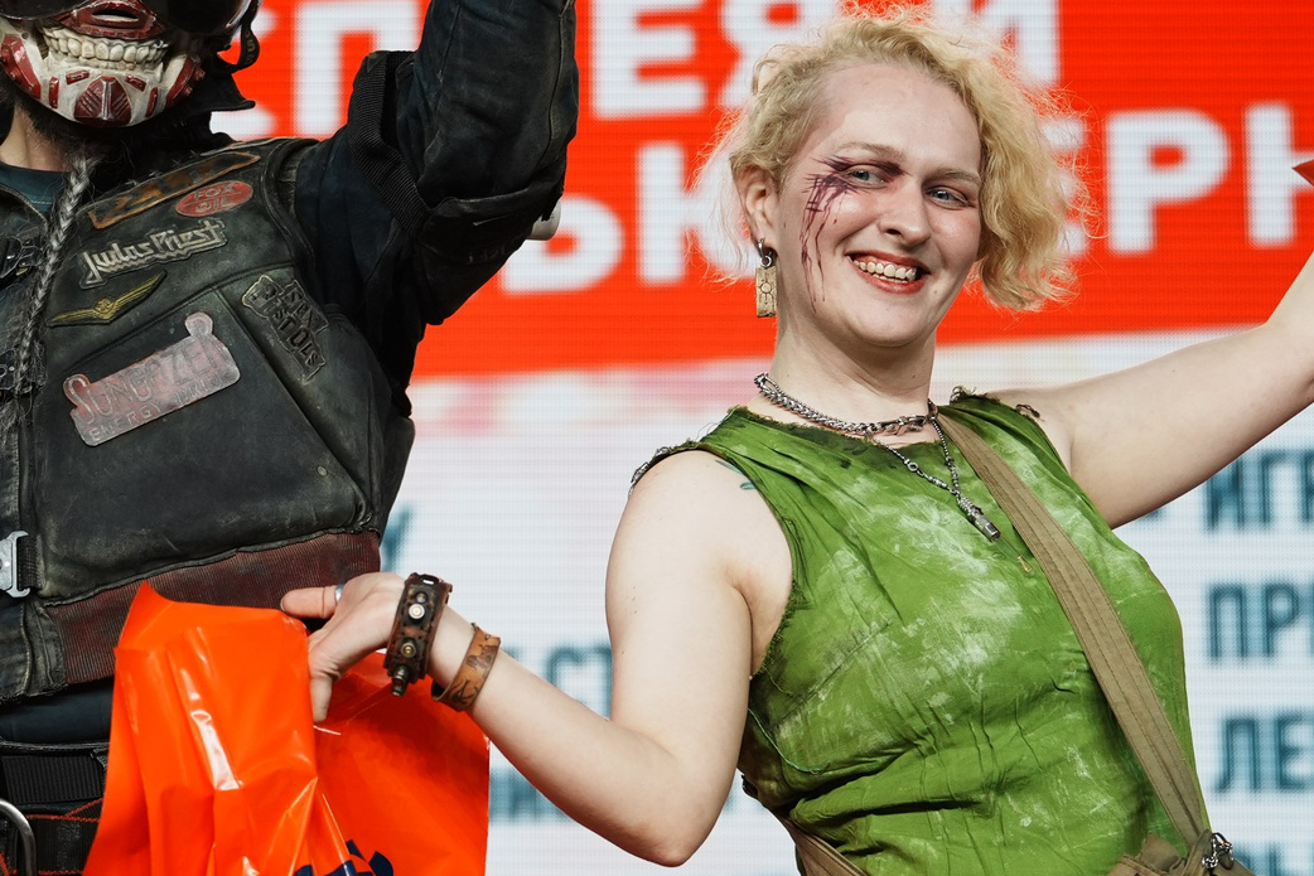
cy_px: 337
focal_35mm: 145
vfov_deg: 9.5
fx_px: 5293
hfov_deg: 14.0
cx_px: 134
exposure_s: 1/1000
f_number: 2.2
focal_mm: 59
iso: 400
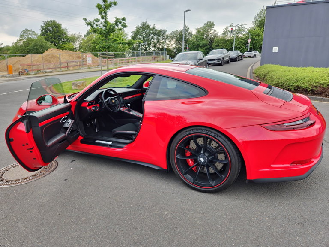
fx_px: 219
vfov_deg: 58.9
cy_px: 124
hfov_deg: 73.9
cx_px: 164
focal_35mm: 23
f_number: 1.8
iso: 20
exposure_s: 1/105
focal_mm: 5.4
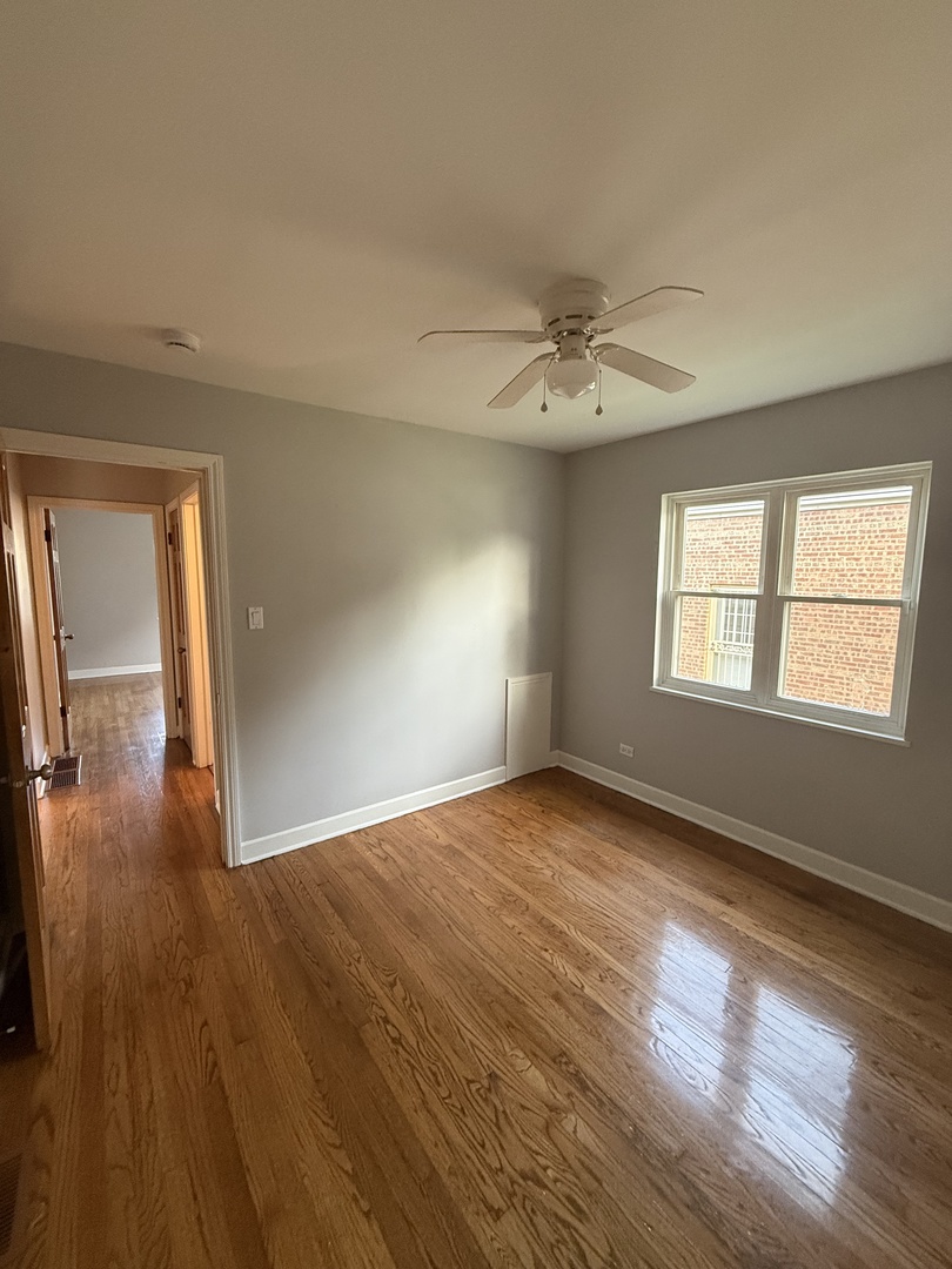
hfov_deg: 85.7
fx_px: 513
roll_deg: -0.7
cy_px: 634
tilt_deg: -6.4
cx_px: 476
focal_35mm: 14
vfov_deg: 102.1
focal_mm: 2.22
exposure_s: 1/60
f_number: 2.2
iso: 400
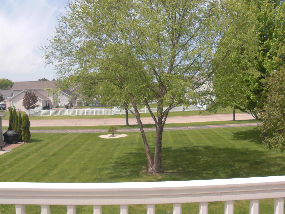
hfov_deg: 51.4
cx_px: 142
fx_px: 296
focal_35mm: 36
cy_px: 107
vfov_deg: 39.7
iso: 50
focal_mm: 6.3
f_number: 7.9
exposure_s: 1/160
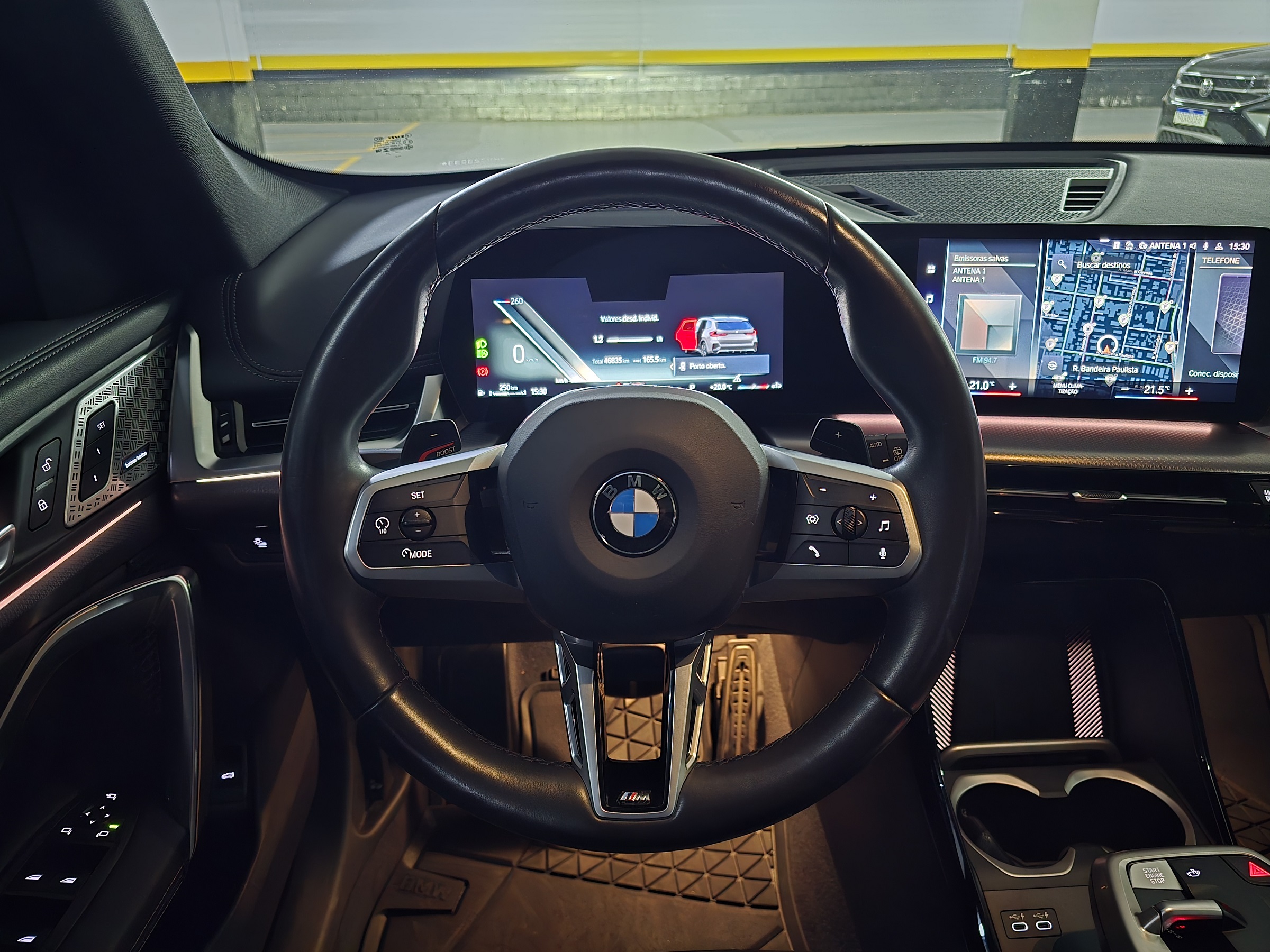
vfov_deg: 58.9
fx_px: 844
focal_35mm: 23
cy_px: 476
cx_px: 635
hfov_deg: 73.9
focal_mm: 6.3
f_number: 1.7
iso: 2000
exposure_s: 1/17.2
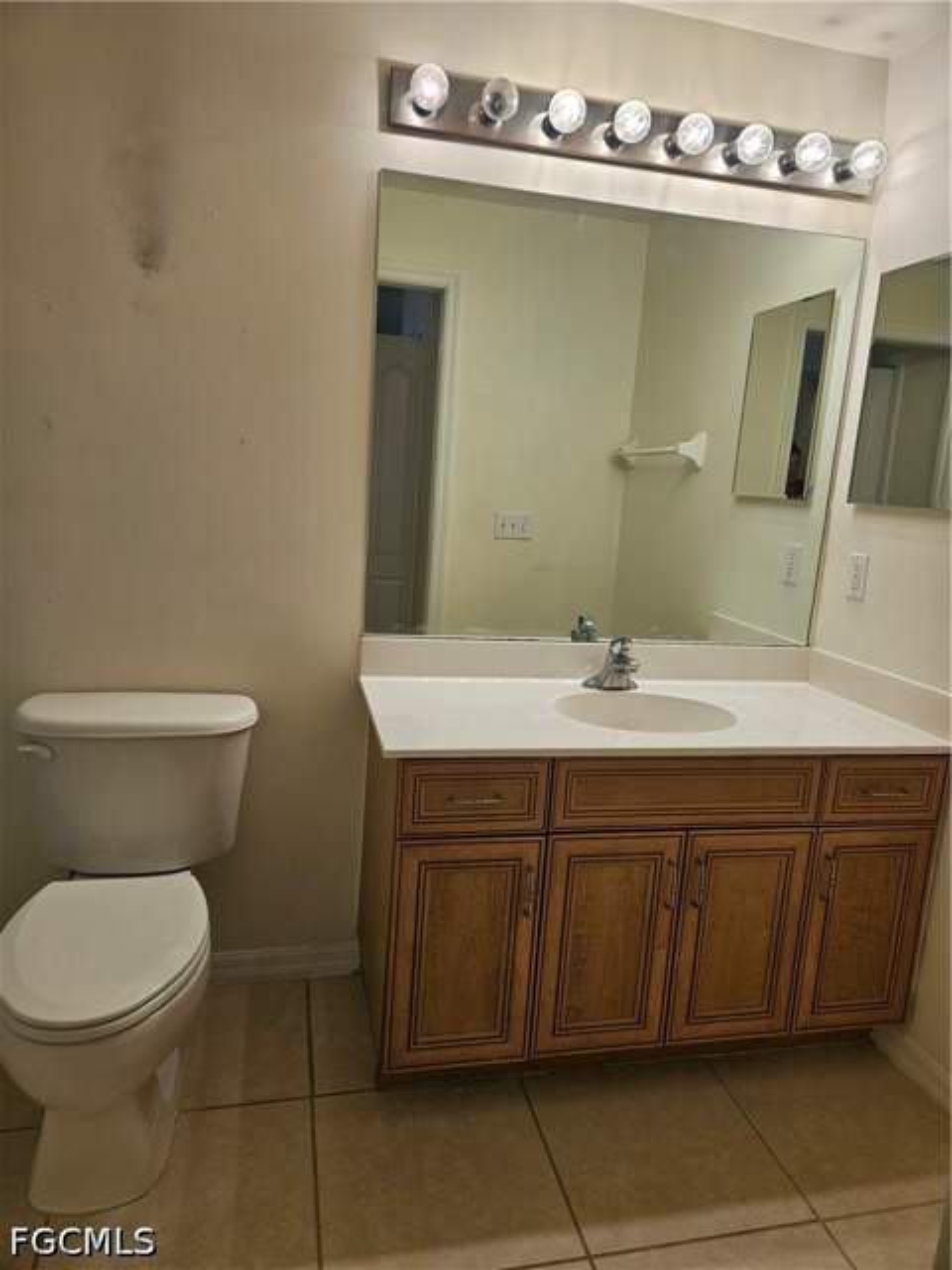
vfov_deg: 73.9
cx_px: 476
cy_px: 635
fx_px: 843
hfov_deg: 58.9
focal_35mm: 23
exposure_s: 1/120
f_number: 1.8
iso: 50
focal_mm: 5.4
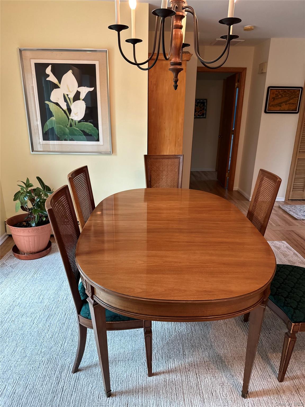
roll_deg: +0.6
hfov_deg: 56.8
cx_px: 152
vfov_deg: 71.6
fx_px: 282
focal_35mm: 24
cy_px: 204
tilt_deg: -19.5
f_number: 1.78
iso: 125
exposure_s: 1/60
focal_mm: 6.86
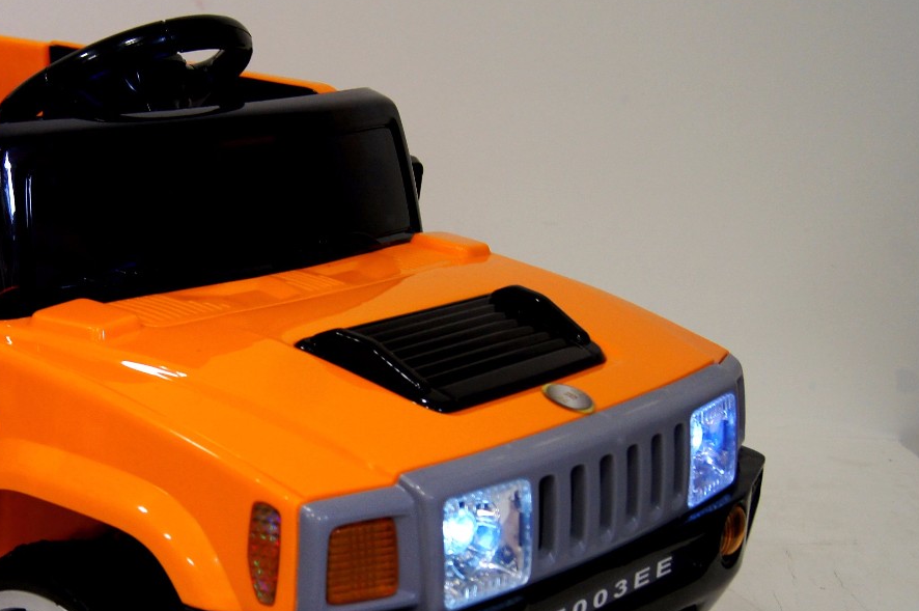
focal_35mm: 66
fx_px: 1683
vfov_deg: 20.5
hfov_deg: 29.7
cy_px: 414
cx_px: 165
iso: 400
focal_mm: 24
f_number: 4
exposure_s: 1/40
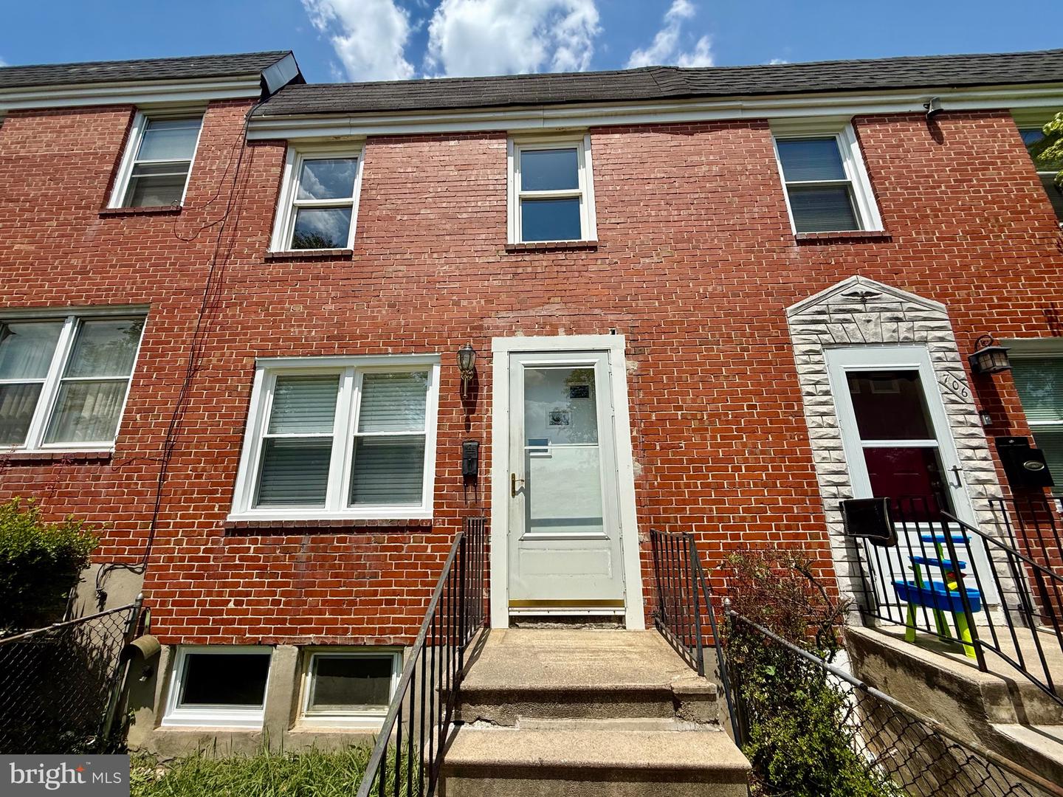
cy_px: 398
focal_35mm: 14
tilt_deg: +16.8
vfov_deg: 85.7
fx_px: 430
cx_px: 532
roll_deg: +0.7
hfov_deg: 102.1
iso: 50
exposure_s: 1/2976
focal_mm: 2.22
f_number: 2.2
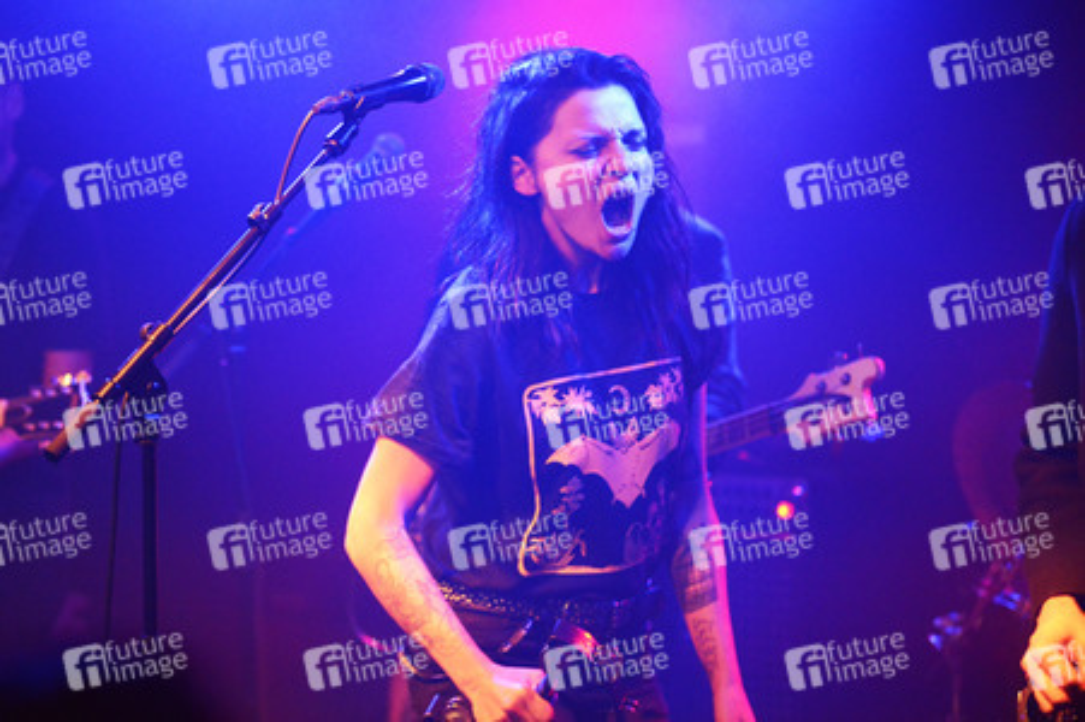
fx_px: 2470
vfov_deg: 16.6
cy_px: 361
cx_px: 542
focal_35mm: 82
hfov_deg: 24.8
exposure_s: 1/250
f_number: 2.8
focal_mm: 82
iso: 6400
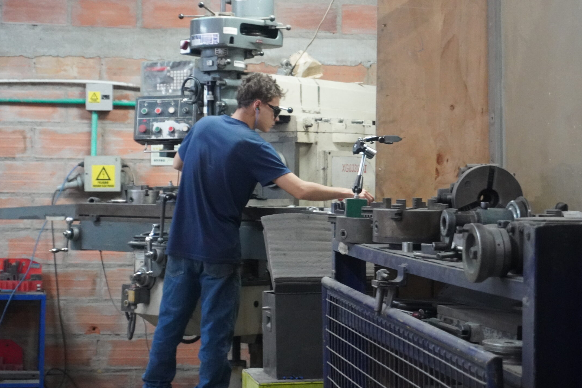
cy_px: 179
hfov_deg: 23.2
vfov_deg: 15.6
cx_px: 318
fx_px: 1416
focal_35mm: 88
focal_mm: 49
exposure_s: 1/80
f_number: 5.6
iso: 6400
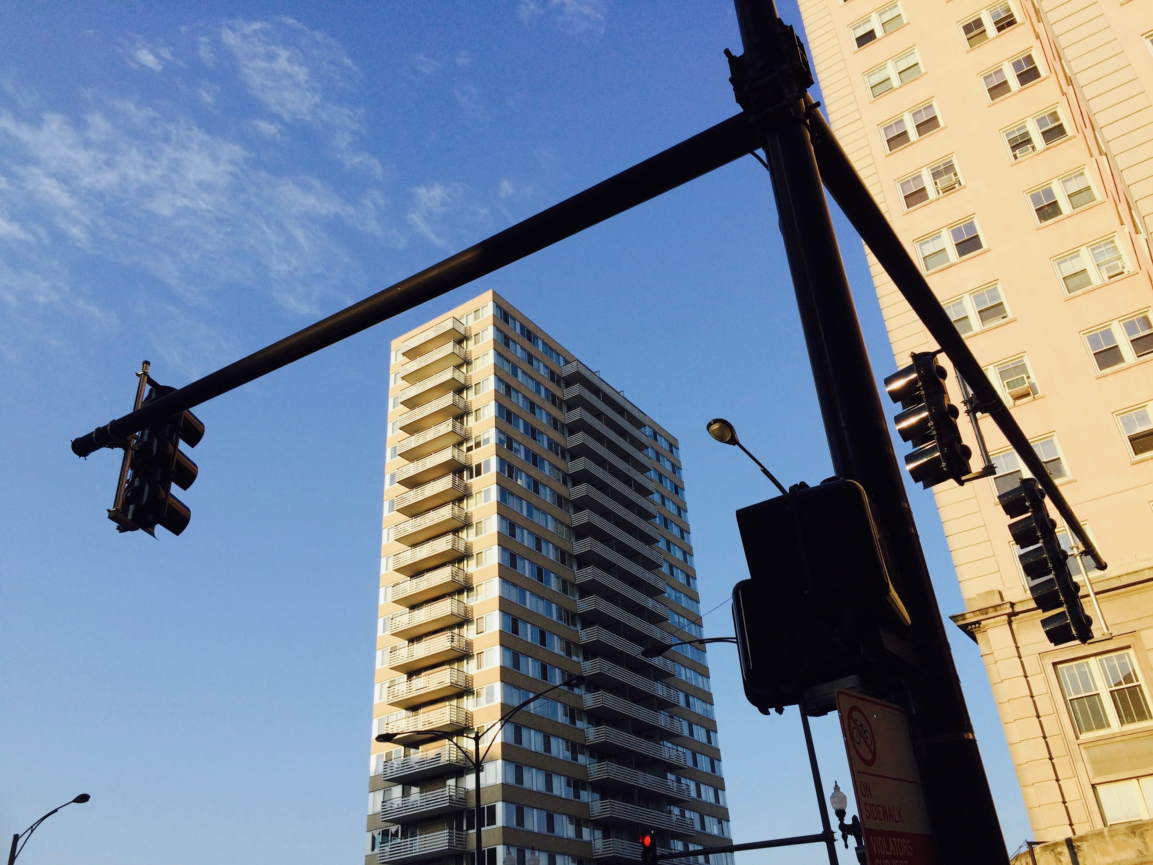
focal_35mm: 29
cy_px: 432
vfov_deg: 48.2
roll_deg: +4.3
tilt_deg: +29.5
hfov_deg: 61.7
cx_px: 576
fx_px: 966
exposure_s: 1/1466
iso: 32
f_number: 2.2
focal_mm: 4.15
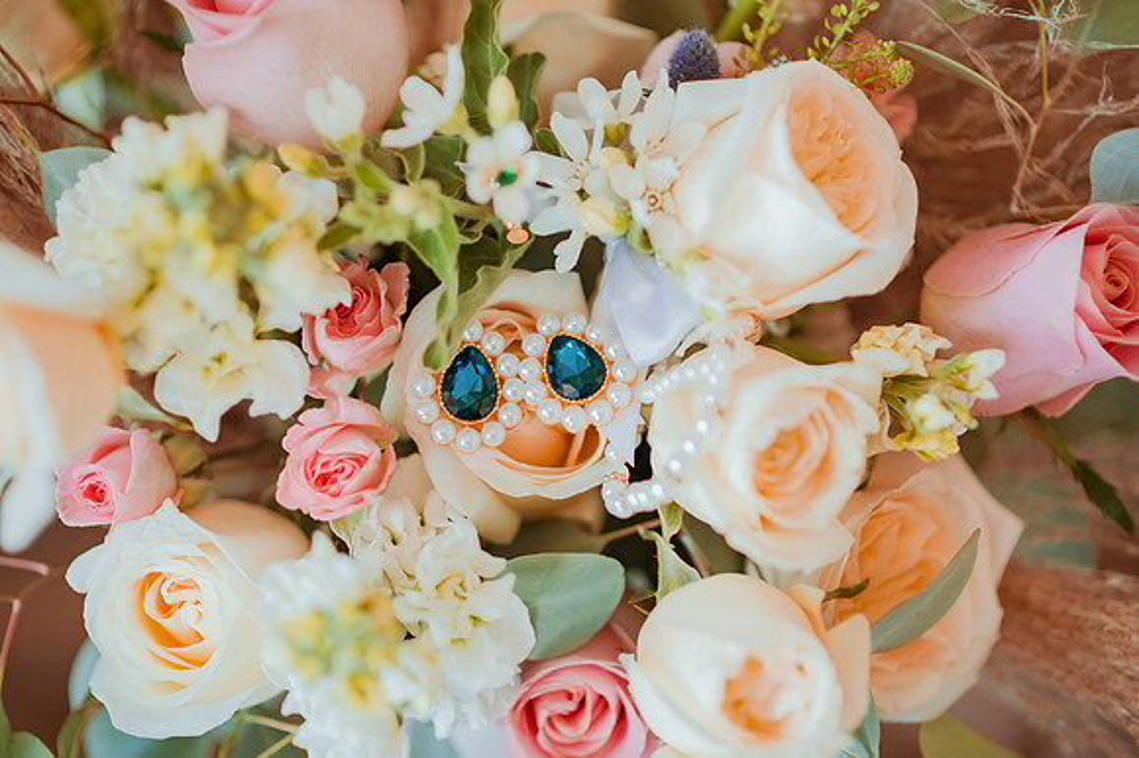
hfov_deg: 23.9
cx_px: 570
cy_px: 379
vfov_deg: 16.1
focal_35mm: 85
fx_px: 2688
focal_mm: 85
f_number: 1.8
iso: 500
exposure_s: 1/60
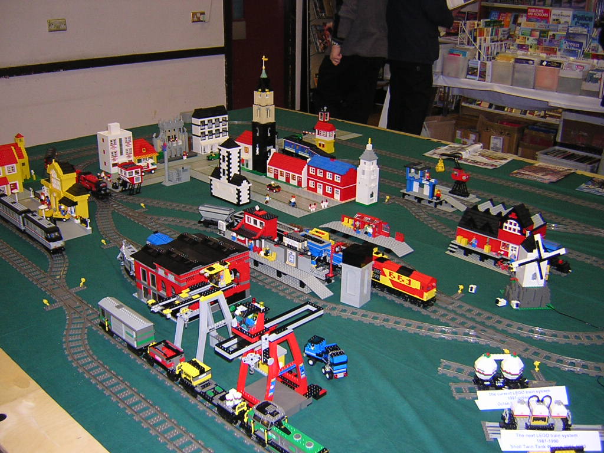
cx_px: 302
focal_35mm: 36
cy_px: 226
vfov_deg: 39.7
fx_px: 628
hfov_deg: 51.4
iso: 236
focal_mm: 4.7
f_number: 2.6
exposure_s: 1/60.1
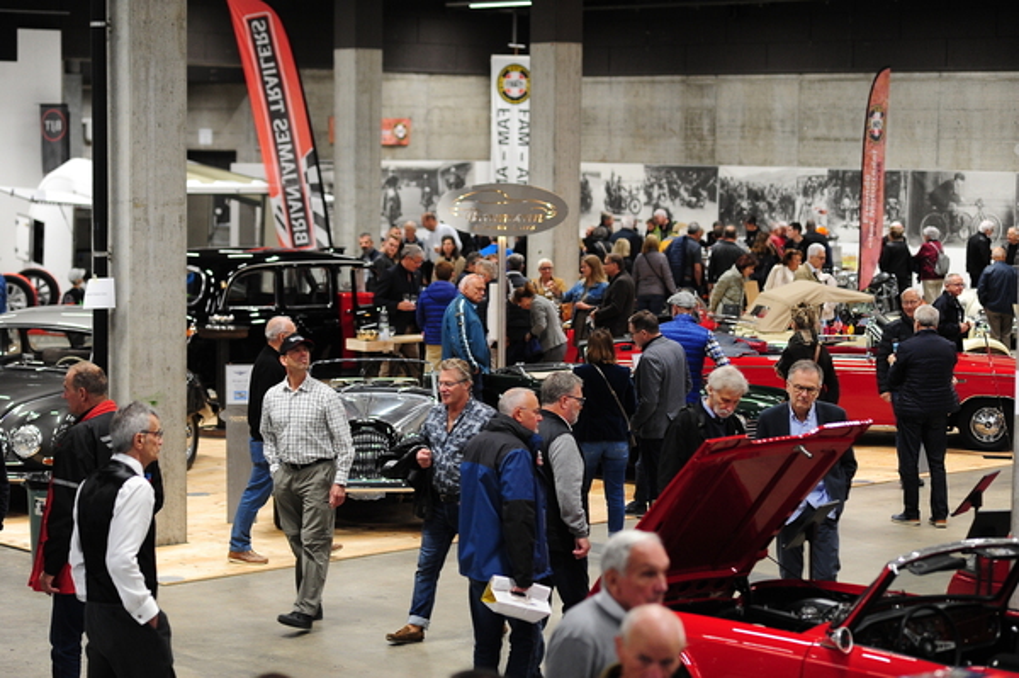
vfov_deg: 16.0
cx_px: 510
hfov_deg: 23.9
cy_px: 339
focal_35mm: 85
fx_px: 2404
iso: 1600
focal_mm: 85
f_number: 2.8
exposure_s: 1/160
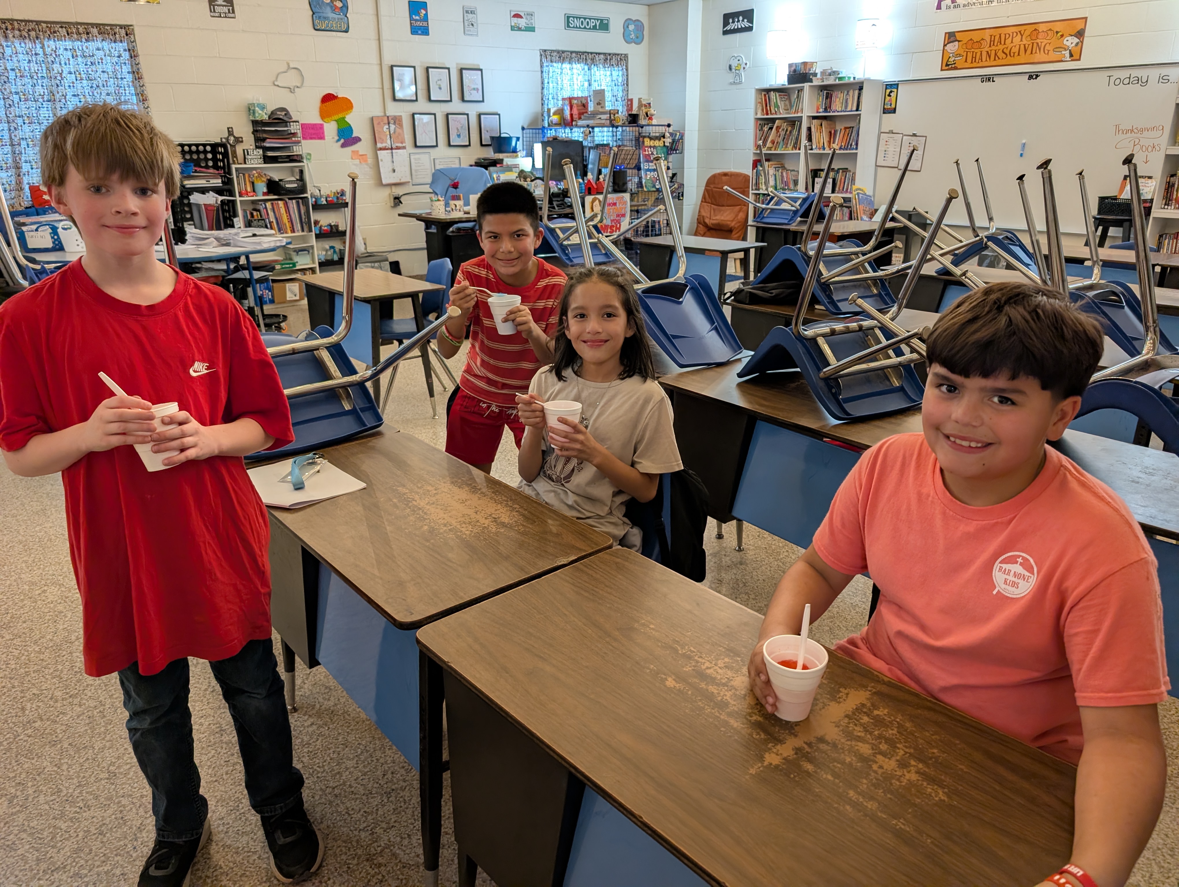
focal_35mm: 24
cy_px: 444
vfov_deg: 56.9
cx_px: 590
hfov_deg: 71.5
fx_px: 819
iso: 350
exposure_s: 1/60
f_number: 1.68
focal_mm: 6.9
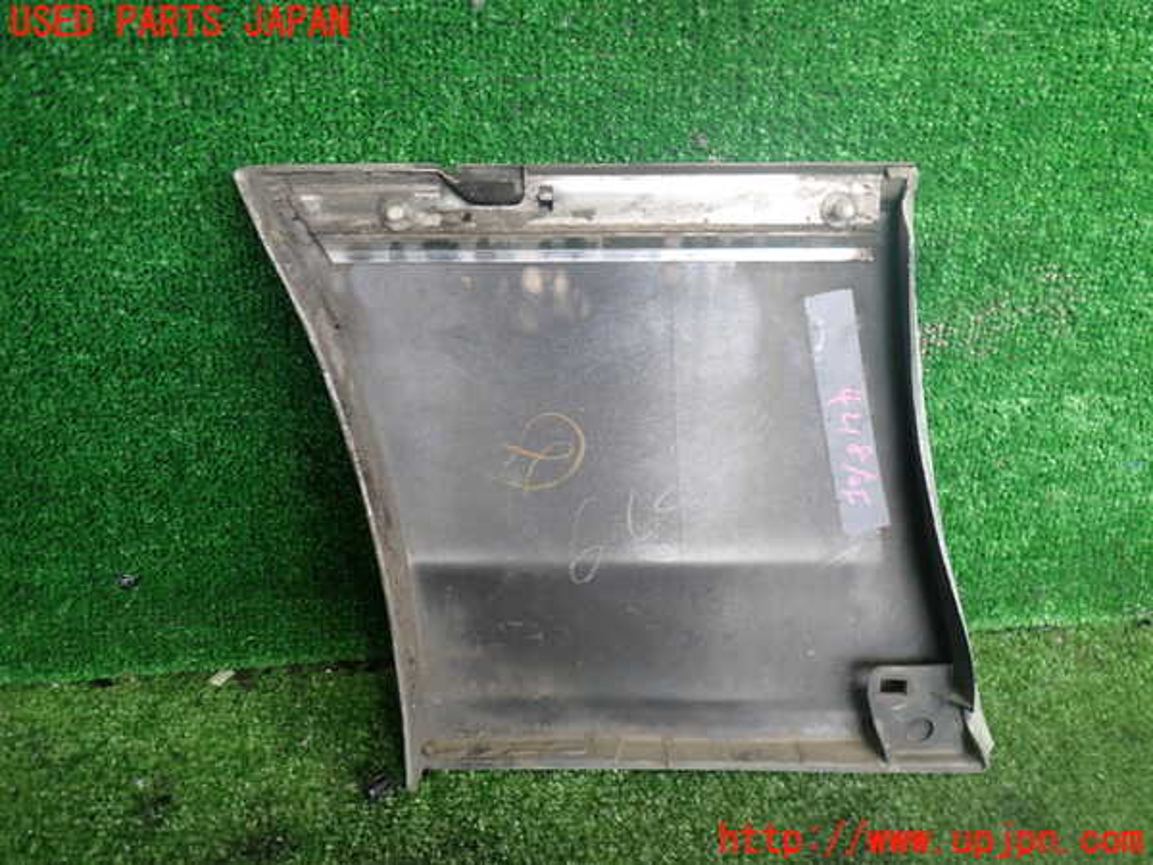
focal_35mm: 30
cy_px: 432
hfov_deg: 60.0
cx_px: 576
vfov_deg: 46.8
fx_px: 999
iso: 200
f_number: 2.3
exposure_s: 1/40
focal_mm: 5.4
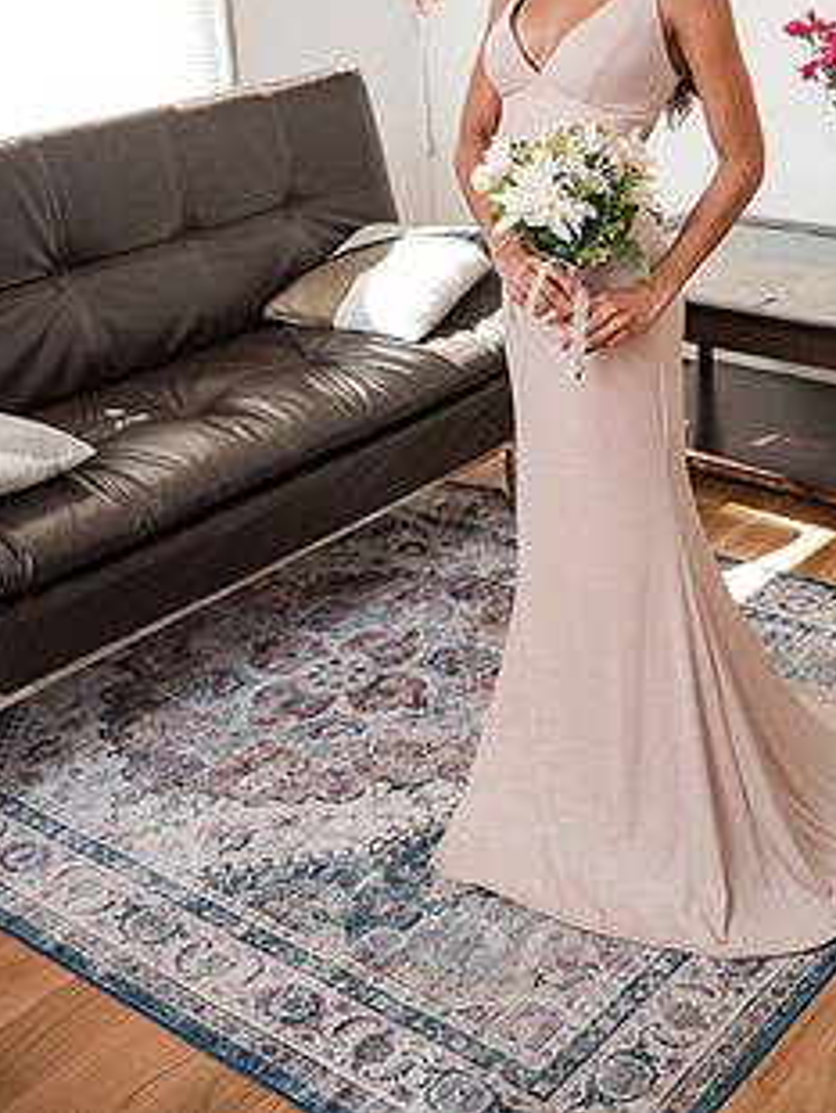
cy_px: 309
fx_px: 1704
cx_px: 524
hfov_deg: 27.5
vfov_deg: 35.5
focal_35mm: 53
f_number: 3.2
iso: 1000
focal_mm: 38
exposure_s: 1/250
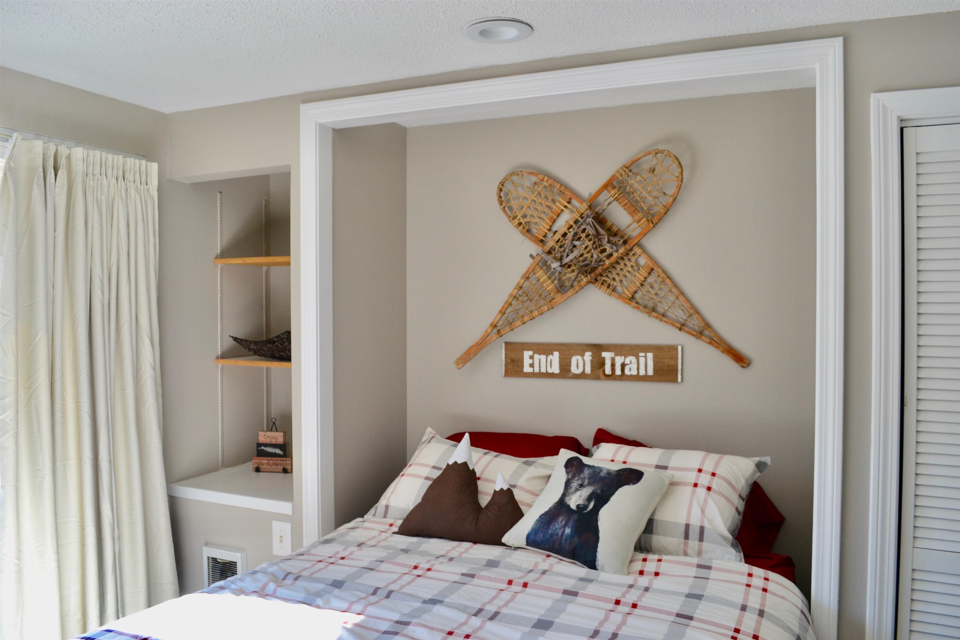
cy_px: 320
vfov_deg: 47.9
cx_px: 480
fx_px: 720
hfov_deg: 67.4
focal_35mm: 27
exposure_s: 1/125
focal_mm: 18
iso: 360
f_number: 5.6
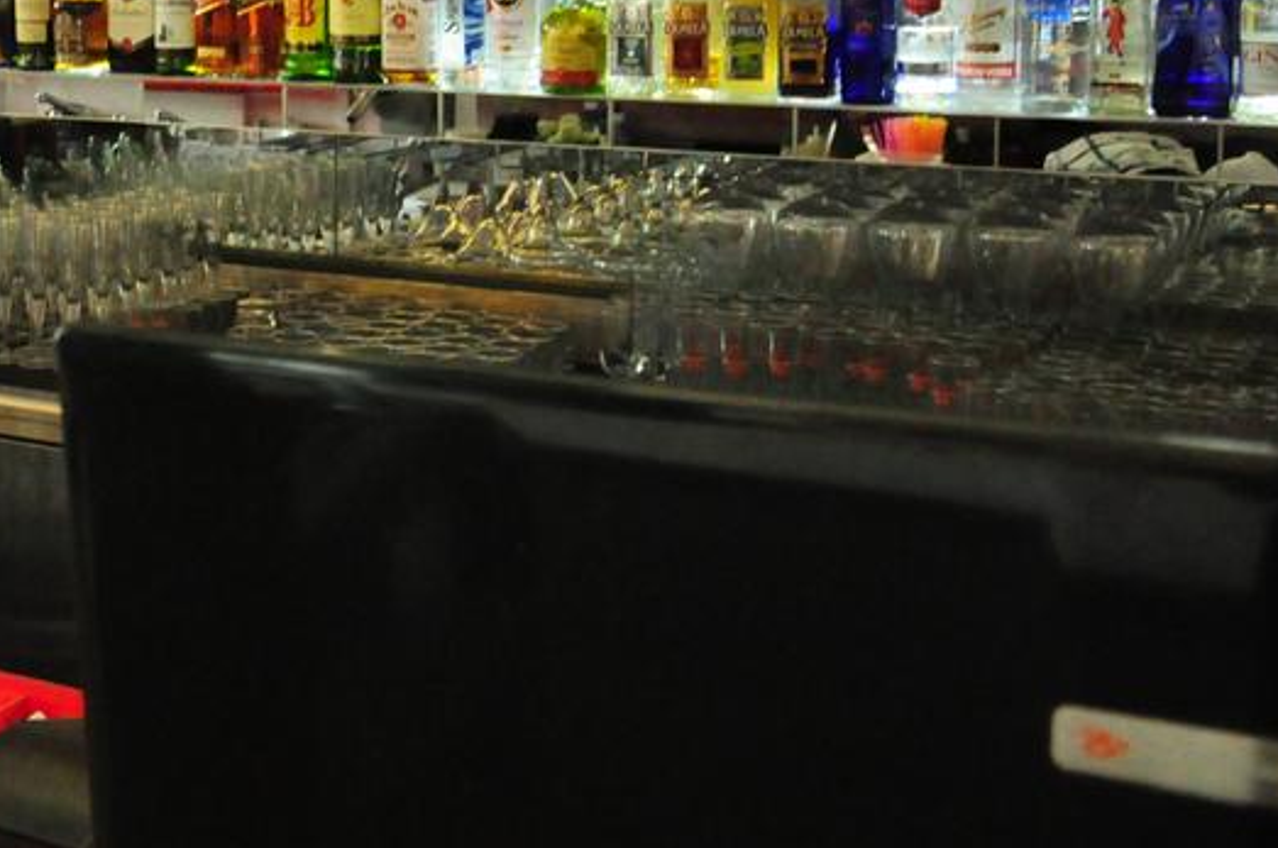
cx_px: -122
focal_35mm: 62
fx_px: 2198
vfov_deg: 21.5
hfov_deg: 29.3
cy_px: 128
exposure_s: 1/100
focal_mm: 18
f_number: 3.5
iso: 3200
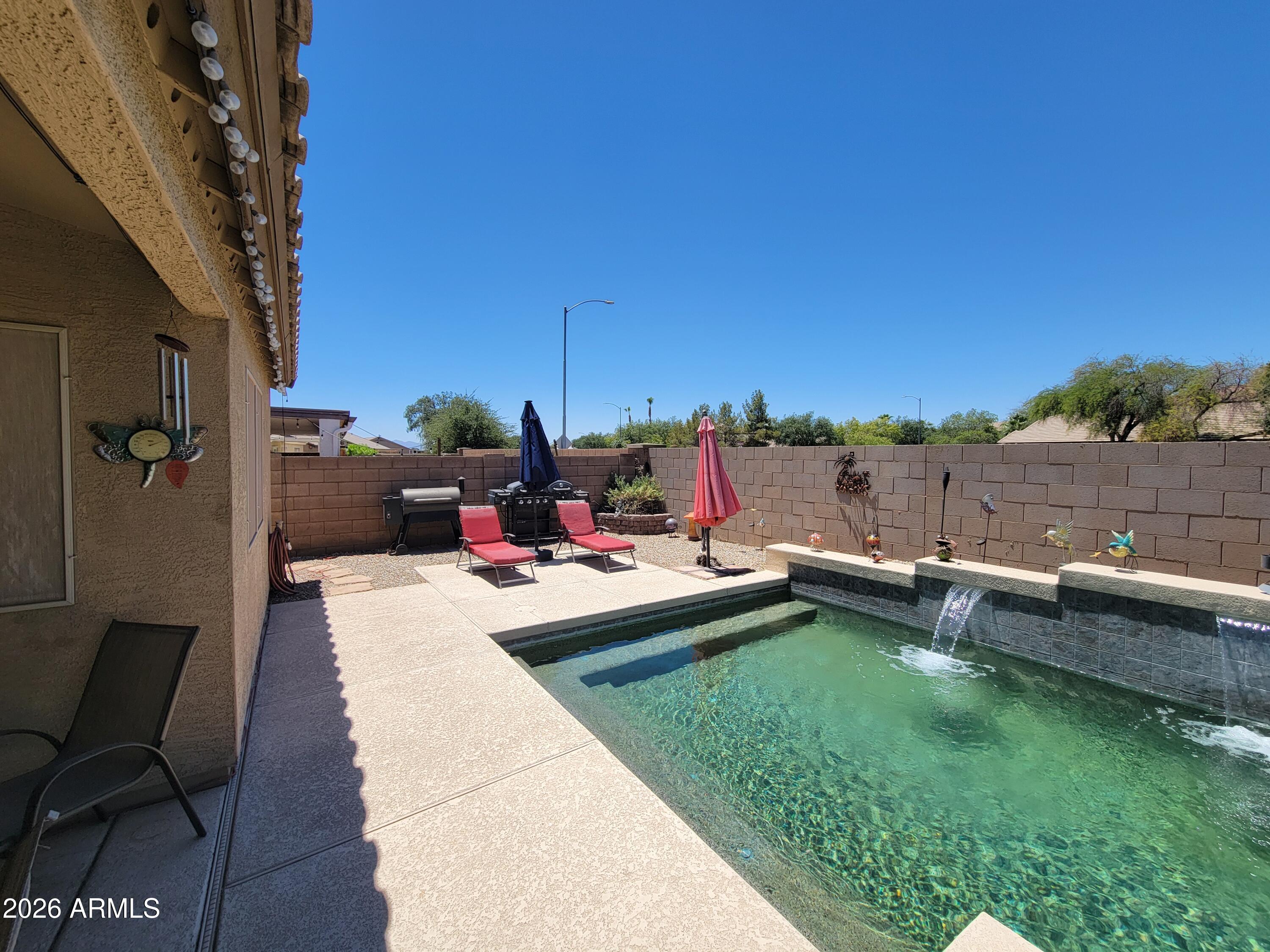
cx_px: 635
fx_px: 477
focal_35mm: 13
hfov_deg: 106.2
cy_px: 476
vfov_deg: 89.9
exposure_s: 1/1849
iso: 50
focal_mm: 2.2
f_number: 2.2
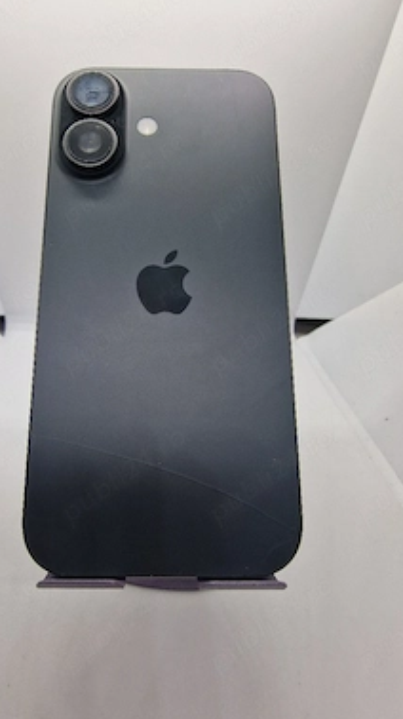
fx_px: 286
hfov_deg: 69.7
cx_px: 162
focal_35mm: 15
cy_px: 350
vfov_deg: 103.0
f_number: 2.2
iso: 50
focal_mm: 2.2
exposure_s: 1/145
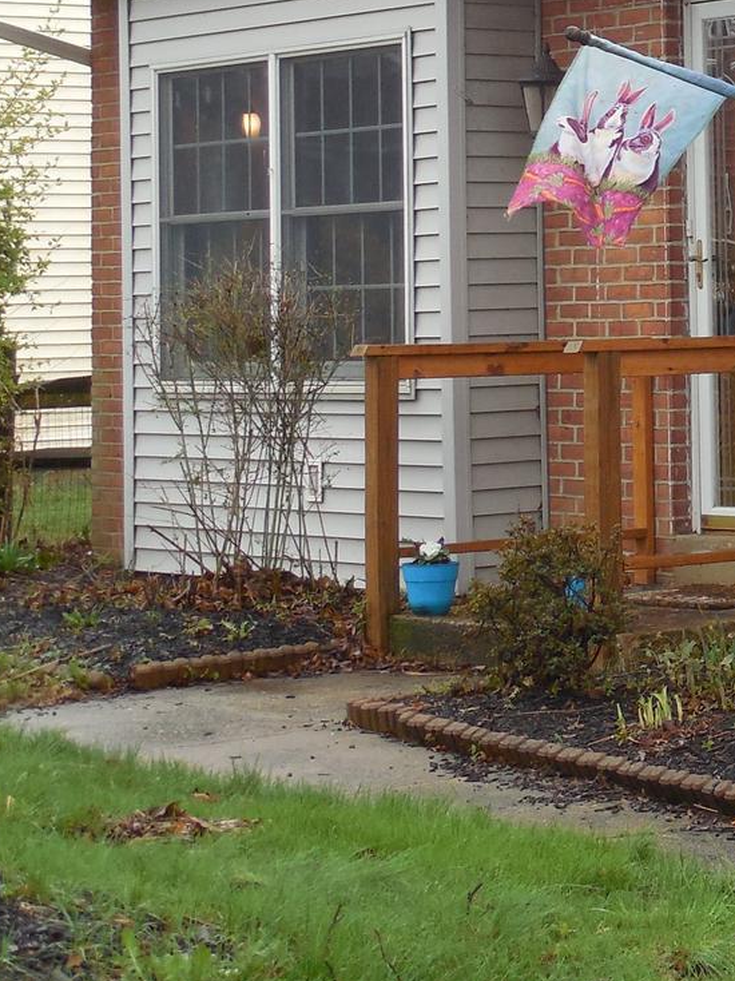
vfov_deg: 16.3
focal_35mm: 120
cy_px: 164
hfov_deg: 11.5
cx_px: 1290
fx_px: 3399
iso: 125
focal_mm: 7.8
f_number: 3.9
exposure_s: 1/100
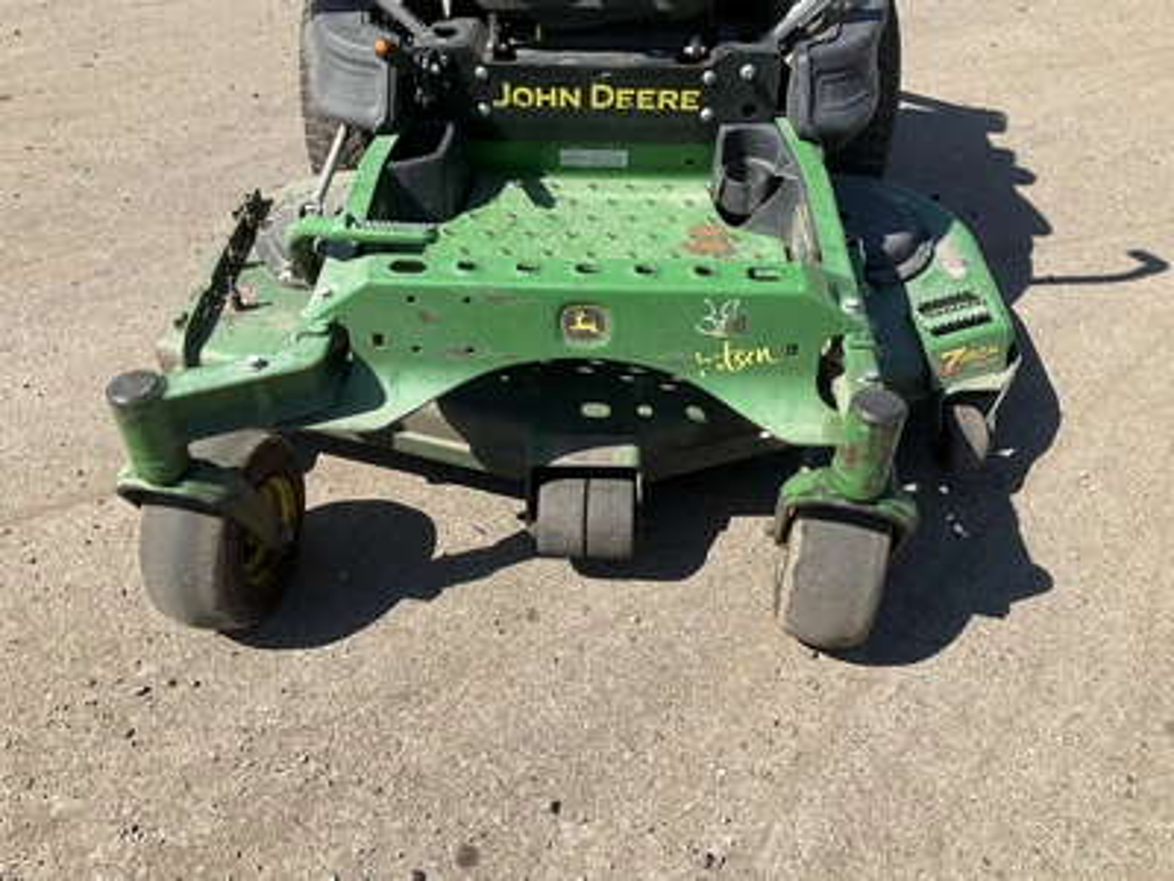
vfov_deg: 48.2
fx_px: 984
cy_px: 440
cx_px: 587
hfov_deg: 61.7
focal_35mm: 29
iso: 25
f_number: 1.8
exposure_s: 1/1534
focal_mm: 3
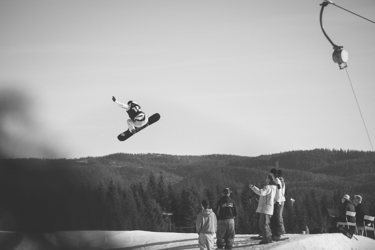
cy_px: 125
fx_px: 1729
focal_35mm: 166
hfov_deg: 12.4
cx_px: 188
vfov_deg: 8.3
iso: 200
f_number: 2.8
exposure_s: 1/1000
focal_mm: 110.6
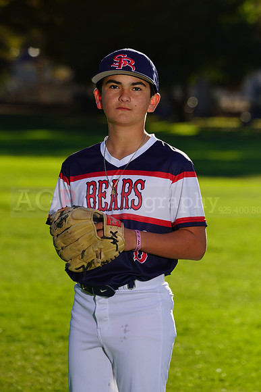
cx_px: 130
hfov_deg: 4.6
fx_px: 3260
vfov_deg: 6.9
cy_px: 196
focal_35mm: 300
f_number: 9
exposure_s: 1/250
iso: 100
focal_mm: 300
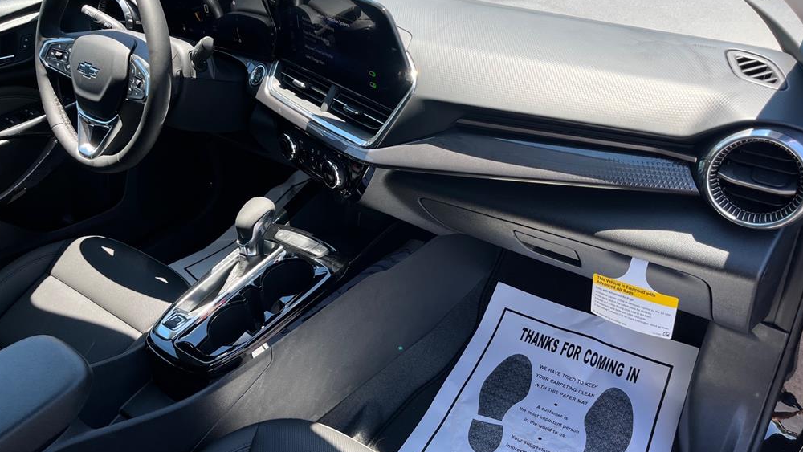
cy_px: 214
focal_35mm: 29
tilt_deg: -32.3
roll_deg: +6.2
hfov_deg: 66.1
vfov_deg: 40.2
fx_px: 618
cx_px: 399
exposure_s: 1/443
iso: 50
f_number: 1.6
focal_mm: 5.1
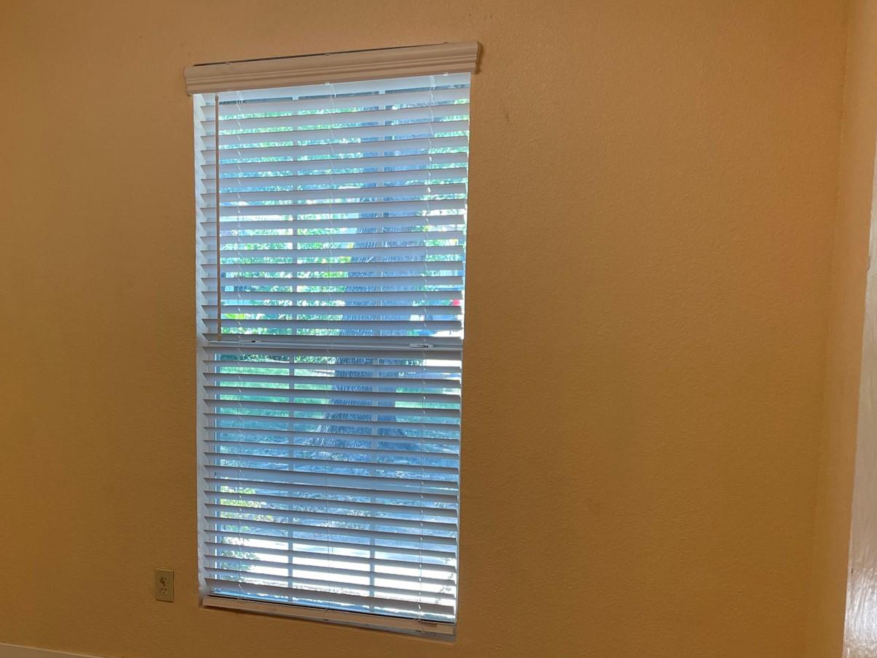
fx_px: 1115
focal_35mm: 44
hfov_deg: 41.6
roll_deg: +0.5
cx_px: 210
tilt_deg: -9.1
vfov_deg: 32.7
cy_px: 407
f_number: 1.6
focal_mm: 4.2
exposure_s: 1/120
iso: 80
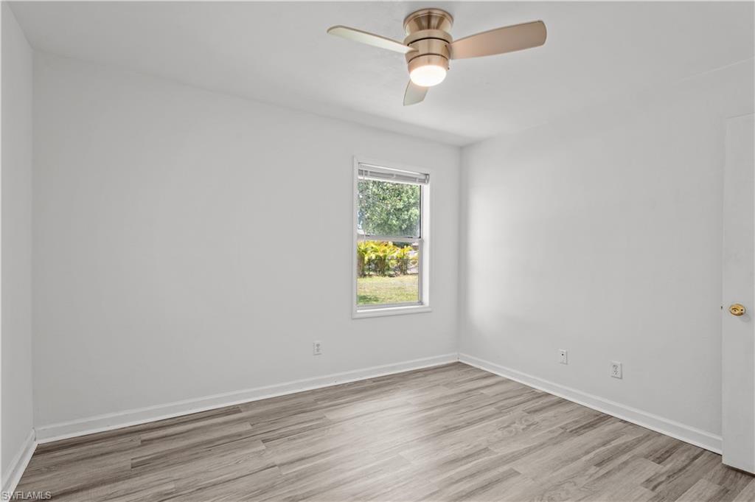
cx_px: 378
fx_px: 377
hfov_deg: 90.0
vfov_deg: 67.3
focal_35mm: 18
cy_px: 251
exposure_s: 1/2
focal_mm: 18
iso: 320
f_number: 8
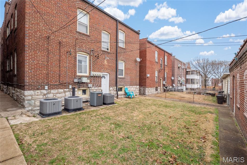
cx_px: 124
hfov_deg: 96.8
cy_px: 82
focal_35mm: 16
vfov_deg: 73.7
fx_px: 110
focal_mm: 8
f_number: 8
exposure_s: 1/100
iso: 400
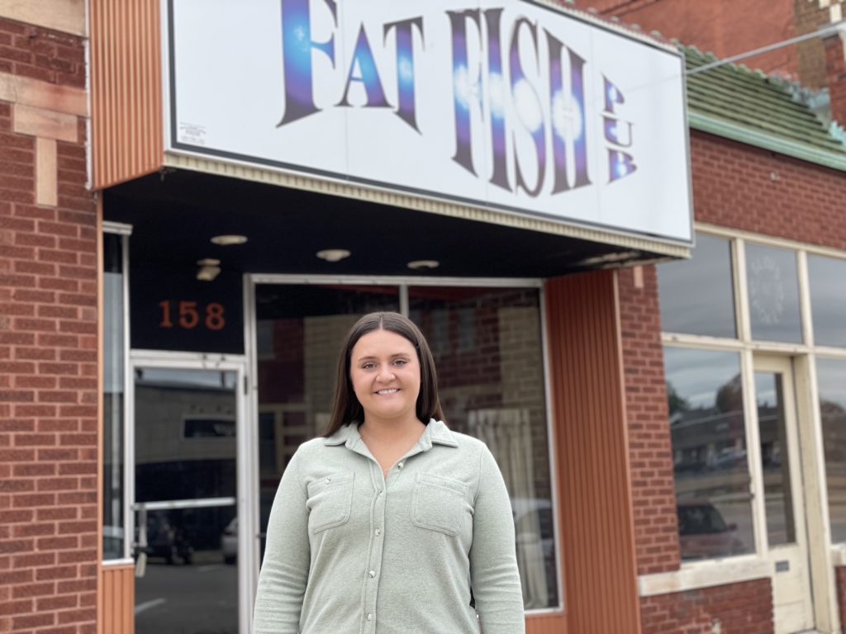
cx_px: 423
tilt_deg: +7.8
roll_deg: +2.8
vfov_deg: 28.0
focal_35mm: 52
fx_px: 1271
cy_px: 317
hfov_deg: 36.8
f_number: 2
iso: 32
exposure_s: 1/558
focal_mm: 6
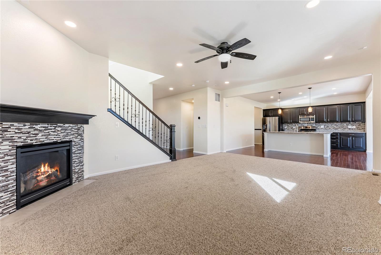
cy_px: 128
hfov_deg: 104.2
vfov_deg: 81.3
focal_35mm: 14
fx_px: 148
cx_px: 190
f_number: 9
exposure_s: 1/30
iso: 400
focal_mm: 14
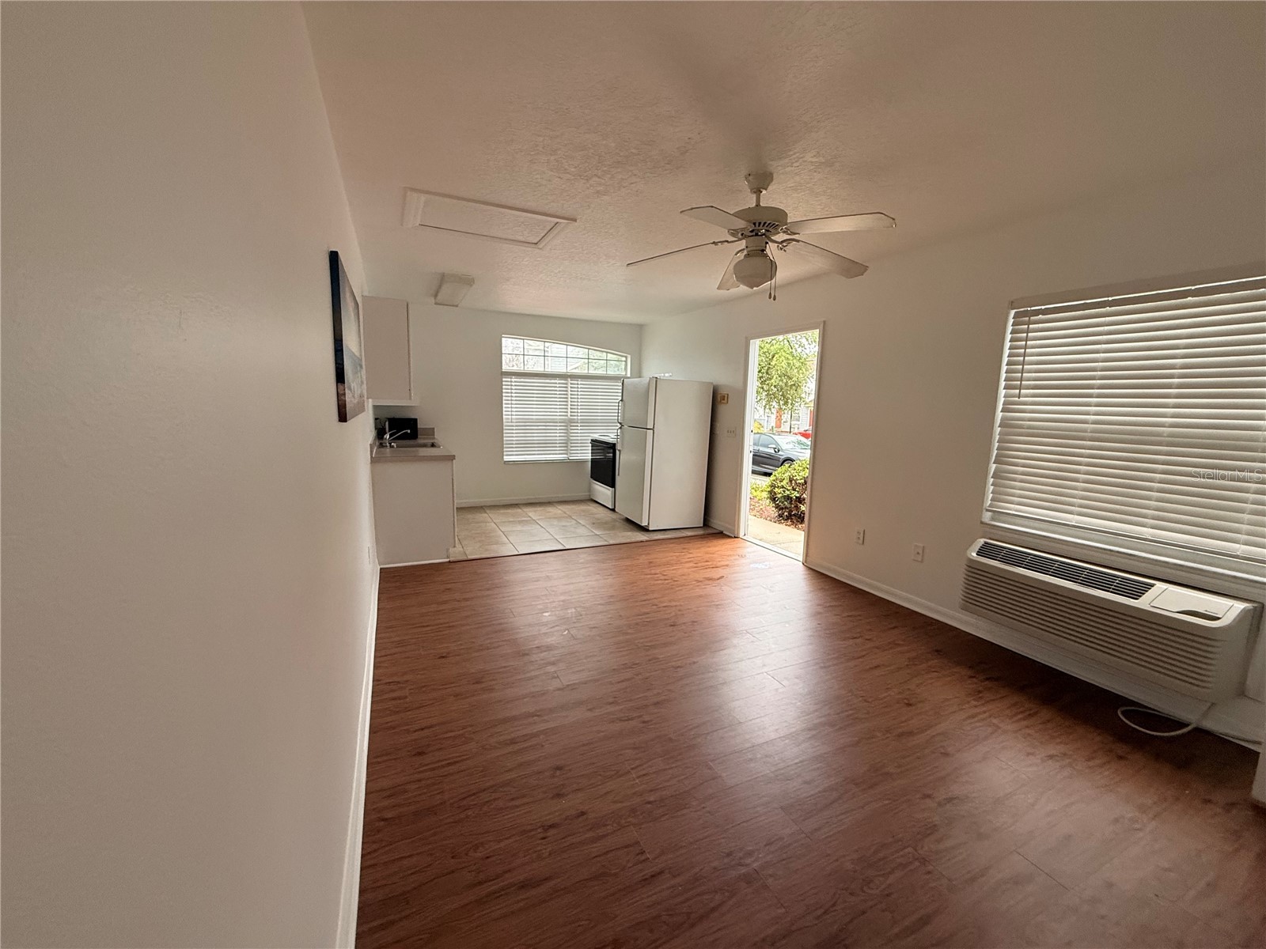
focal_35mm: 14
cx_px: 633
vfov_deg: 85.7
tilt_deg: -8.0
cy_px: 474
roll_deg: -1.4
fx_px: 512
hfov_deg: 102.1
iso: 200
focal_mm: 2.22
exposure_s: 1/99
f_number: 2.2
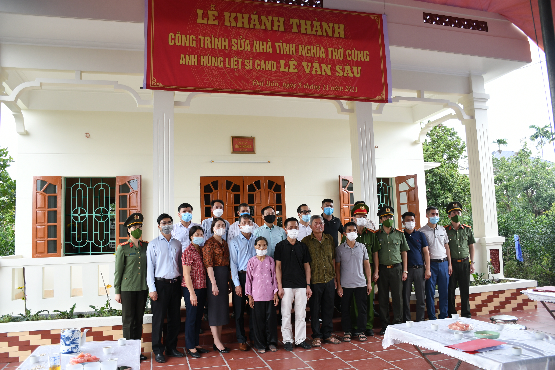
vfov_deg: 47.9
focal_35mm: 27
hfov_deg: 67.4
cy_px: 185
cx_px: 278
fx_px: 416
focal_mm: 18
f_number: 4
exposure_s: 1/200
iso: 250
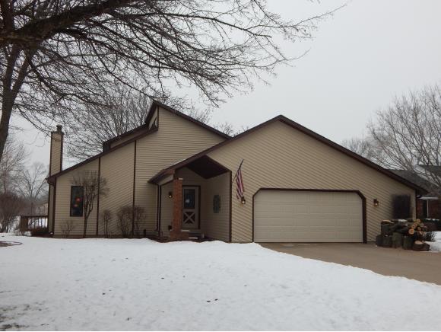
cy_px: 166
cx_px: 220
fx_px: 485
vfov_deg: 37.8
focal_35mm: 38
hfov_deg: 48.9
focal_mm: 6.8
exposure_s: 1/500
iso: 125
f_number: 3.4
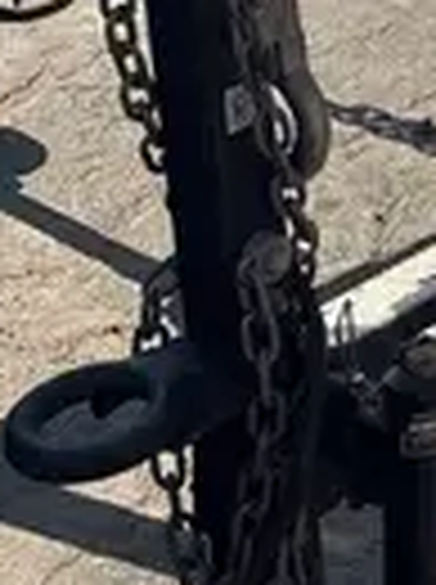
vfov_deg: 12.2
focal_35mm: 147
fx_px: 2477
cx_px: 881
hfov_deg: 9.4
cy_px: -529
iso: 50
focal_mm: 5.96
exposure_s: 1/4608
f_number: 1.6
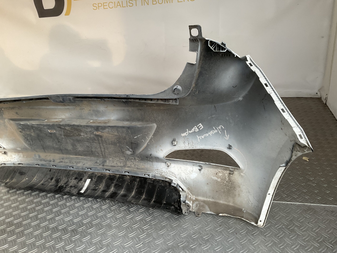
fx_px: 282
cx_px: 168
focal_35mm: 29
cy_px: 126
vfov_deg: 48.2
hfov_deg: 61.7
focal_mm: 3
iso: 40
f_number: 1.8
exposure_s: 1/60
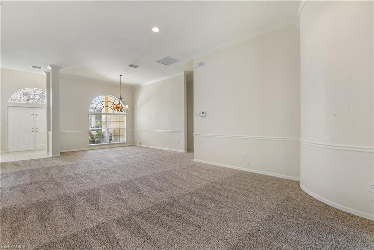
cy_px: 125
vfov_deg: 73.8
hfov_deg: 96.7
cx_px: 187
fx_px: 166
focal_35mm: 16
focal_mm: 16
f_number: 11
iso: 400
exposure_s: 1/200
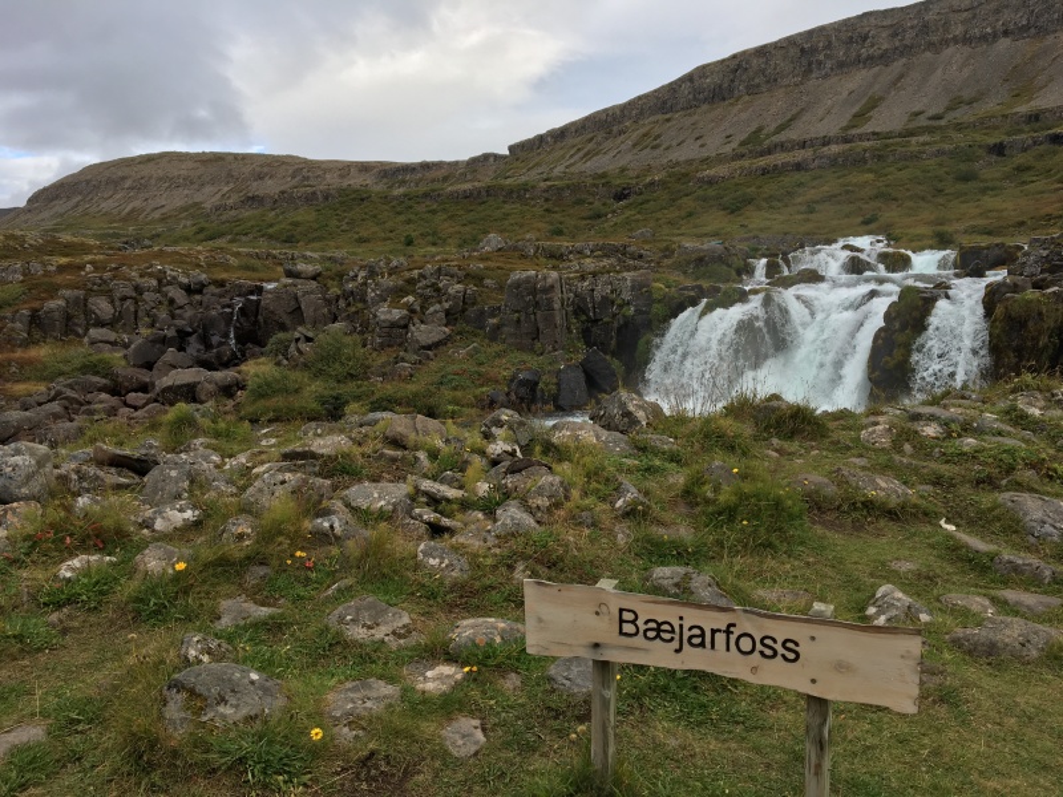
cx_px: 532
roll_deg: +1.1
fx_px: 891
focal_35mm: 29
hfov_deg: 61.7
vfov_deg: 48.2
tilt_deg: -4.9
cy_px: 398
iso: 25
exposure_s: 1/769
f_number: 2.2
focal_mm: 4.15
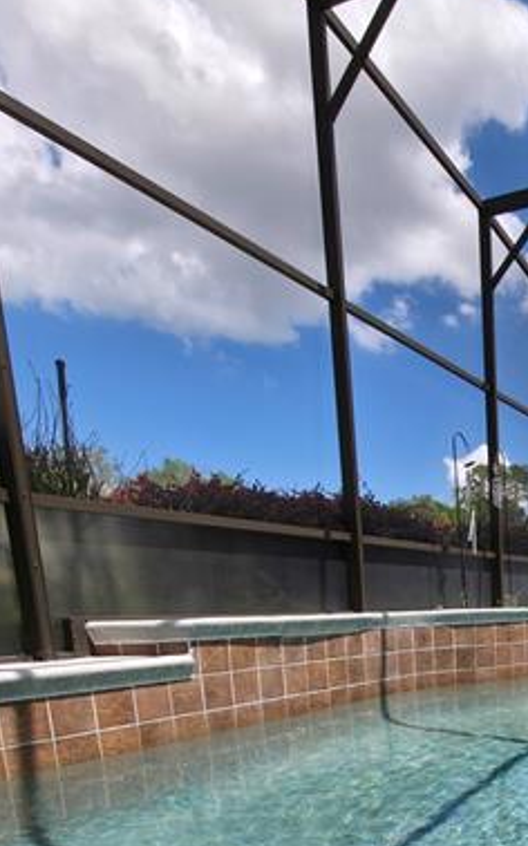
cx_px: 568
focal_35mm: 28
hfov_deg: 37.8
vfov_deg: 58.8
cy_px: 727
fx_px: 645
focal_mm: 2.2
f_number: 1.9
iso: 20
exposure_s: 1/629
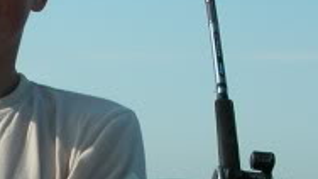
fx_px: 1367
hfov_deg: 13.2
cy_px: 187
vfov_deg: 7.5
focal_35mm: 162
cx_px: 37
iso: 100
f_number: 6.3
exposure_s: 1/397
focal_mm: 8.9
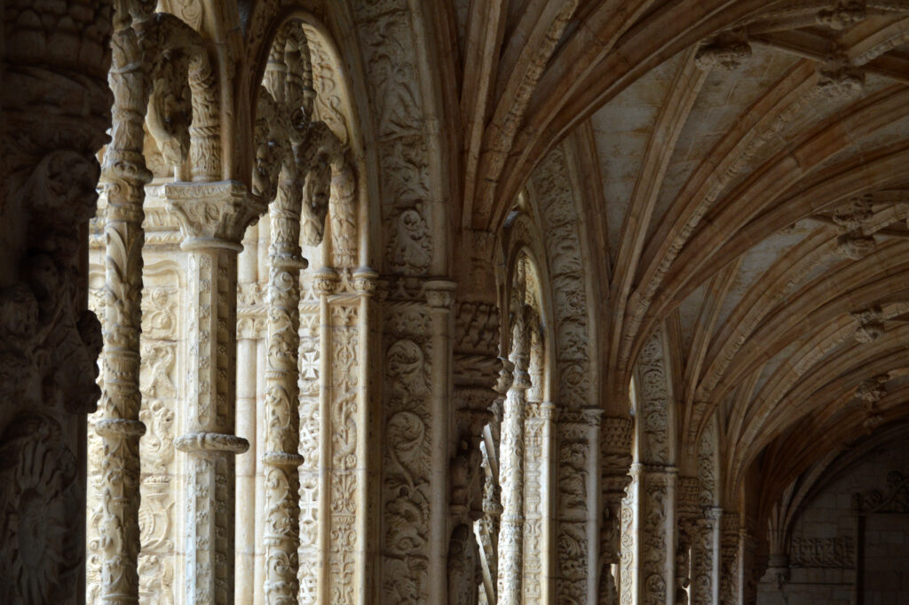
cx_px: 454
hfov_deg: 24.6
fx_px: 2081
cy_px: 302
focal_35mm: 82
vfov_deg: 16.5
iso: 400
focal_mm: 55
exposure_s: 1/125
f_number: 5.6
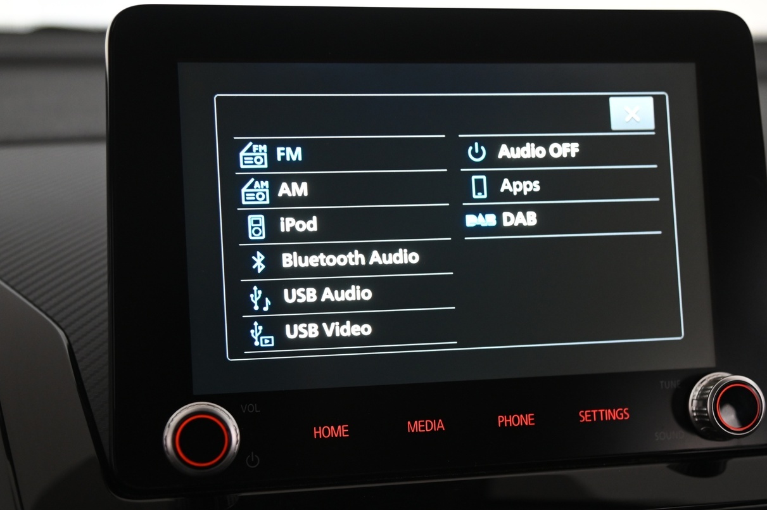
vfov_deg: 22.9
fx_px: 1256
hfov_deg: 33.9
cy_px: 336
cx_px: 413
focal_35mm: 59
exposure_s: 1/40
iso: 2000
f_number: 4
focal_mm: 44
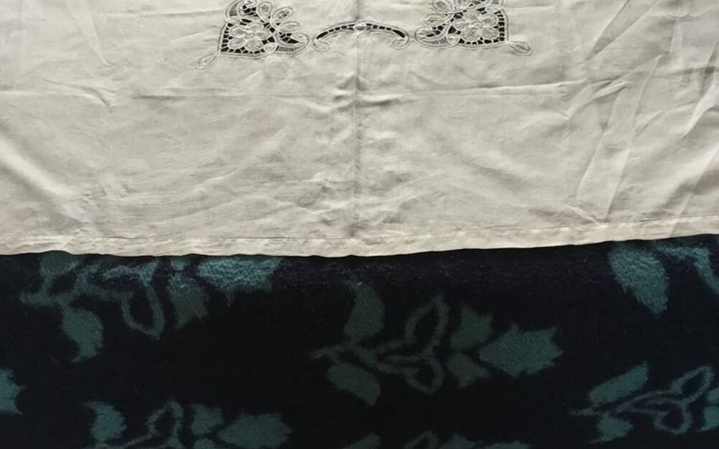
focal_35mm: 44
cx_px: 360
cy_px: 182
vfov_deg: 29.1
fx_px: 862
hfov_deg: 45.3
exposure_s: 1/33
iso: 100
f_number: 2.4
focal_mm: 3.3
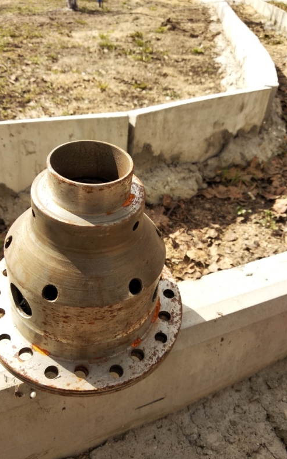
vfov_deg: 66.5
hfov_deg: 44.3
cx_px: 114
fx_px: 350
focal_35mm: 28
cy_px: 231
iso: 100
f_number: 2.2
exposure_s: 1/445
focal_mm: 3.81
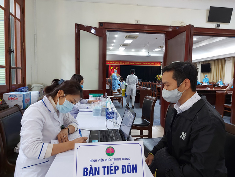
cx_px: 118
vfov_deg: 56.8
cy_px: 88
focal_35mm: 24
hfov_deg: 71.6
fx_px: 163
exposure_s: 1/33
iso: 200
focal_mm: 5.23
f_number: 1.8
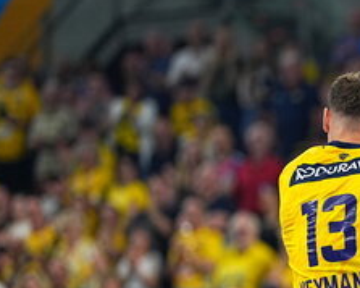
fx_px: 4844
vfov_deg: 3.4
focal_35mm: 455
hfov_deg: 4.2
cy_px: 334
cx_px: 612
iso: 1000
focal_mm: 135
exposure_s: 1/1600
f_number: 1.8
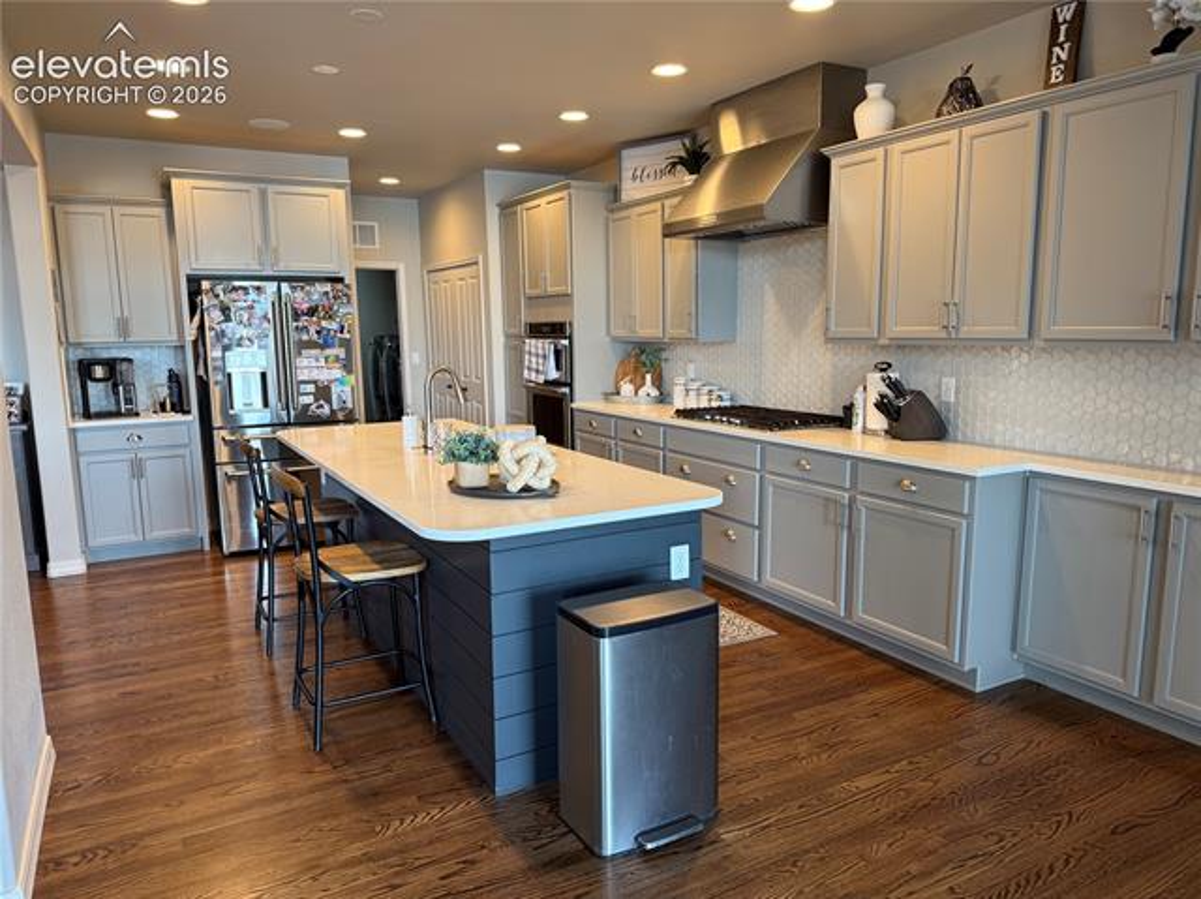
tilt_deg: -8.1
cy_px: 450
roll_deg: +1.2
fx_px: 832
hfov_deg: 71.6
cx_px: 600
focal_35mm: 24
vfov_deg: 56.8
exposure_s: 1/60
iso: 160
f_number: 1.78
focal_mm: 6.76
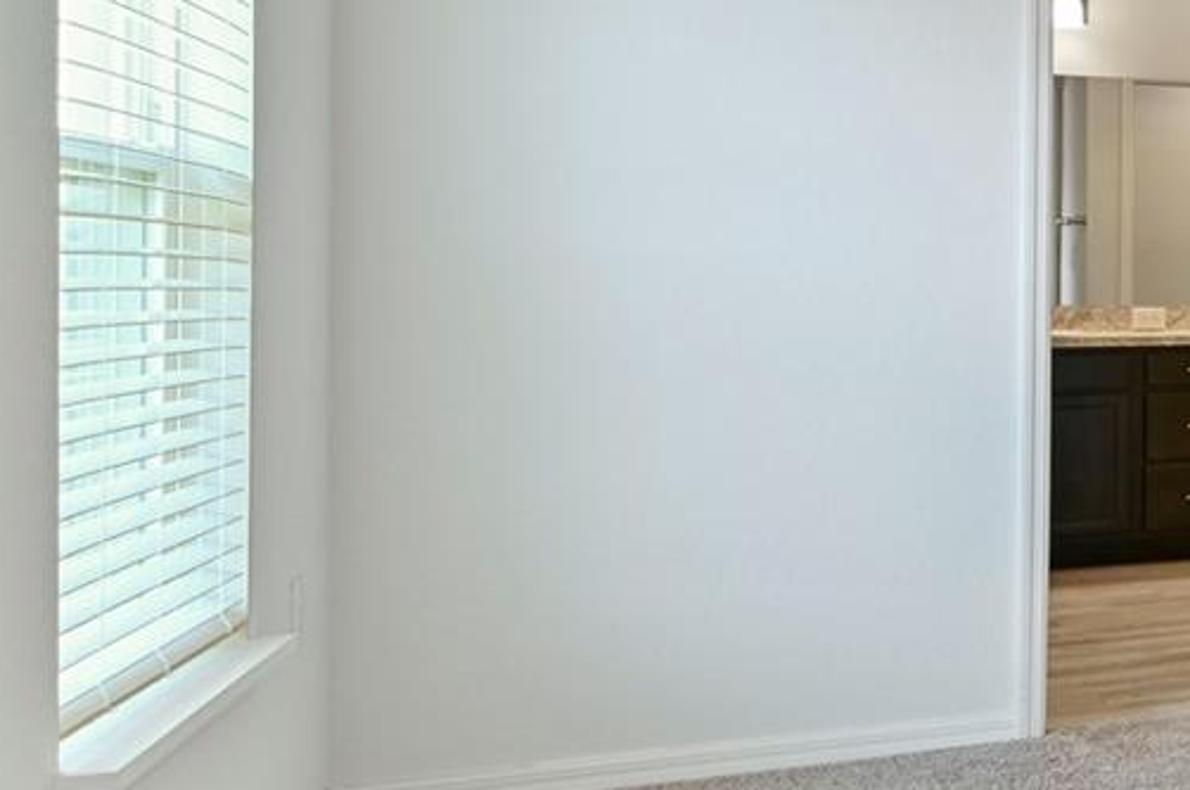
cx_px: 1804
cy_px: 310
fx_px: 1683
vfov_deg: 26.3
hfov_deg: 26.9
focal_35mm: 51
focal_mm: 16
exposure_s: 1/5
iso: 100
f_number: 8
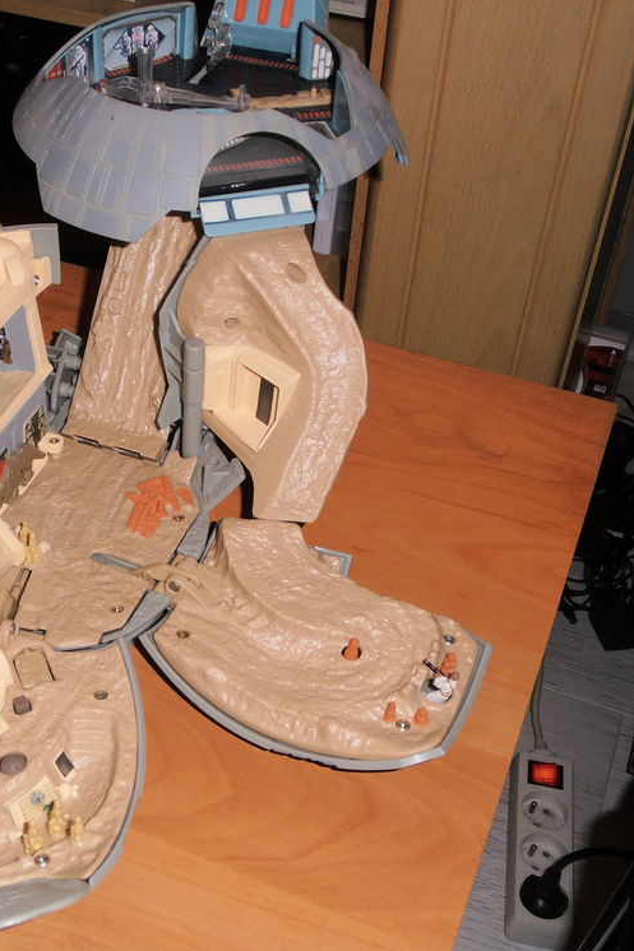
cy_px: 476
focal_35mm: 46
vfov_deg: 42.8
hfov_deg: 28.4
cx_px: 100
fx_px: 1216
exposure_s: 1/40
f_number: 3.6
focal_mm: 5.93
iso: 125
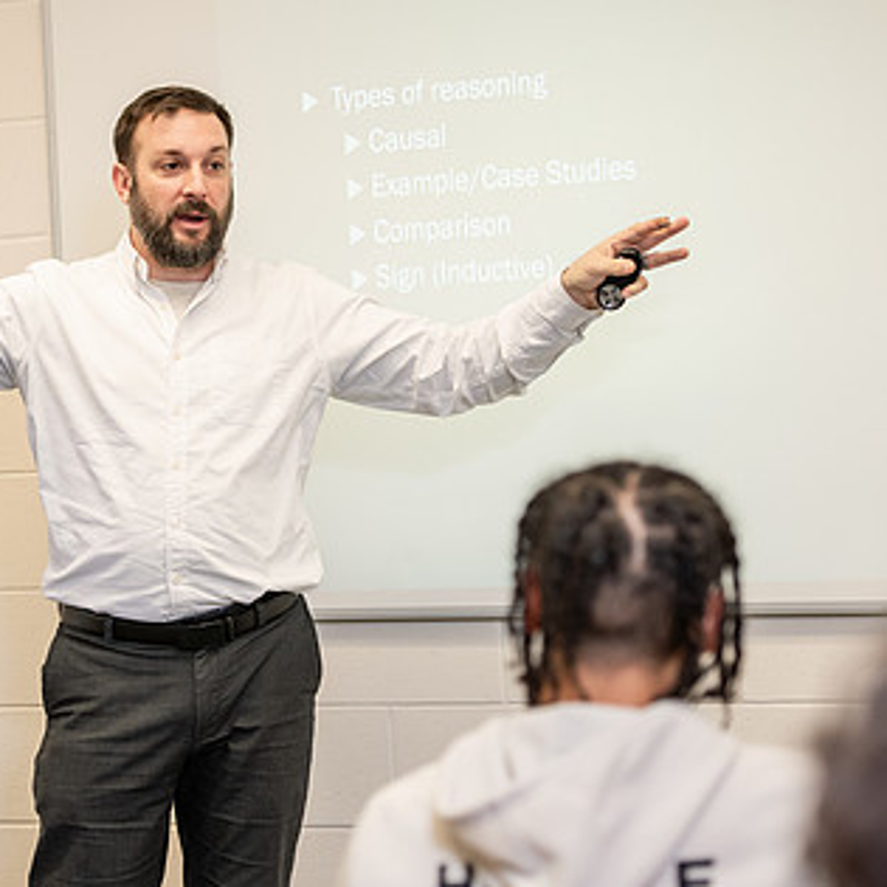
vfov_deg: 12.1
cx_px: 211
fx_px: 4175
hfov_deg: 12.1
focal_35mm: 144
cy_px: 410
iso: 800
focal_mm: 92
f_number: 3.2
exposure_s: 1/200
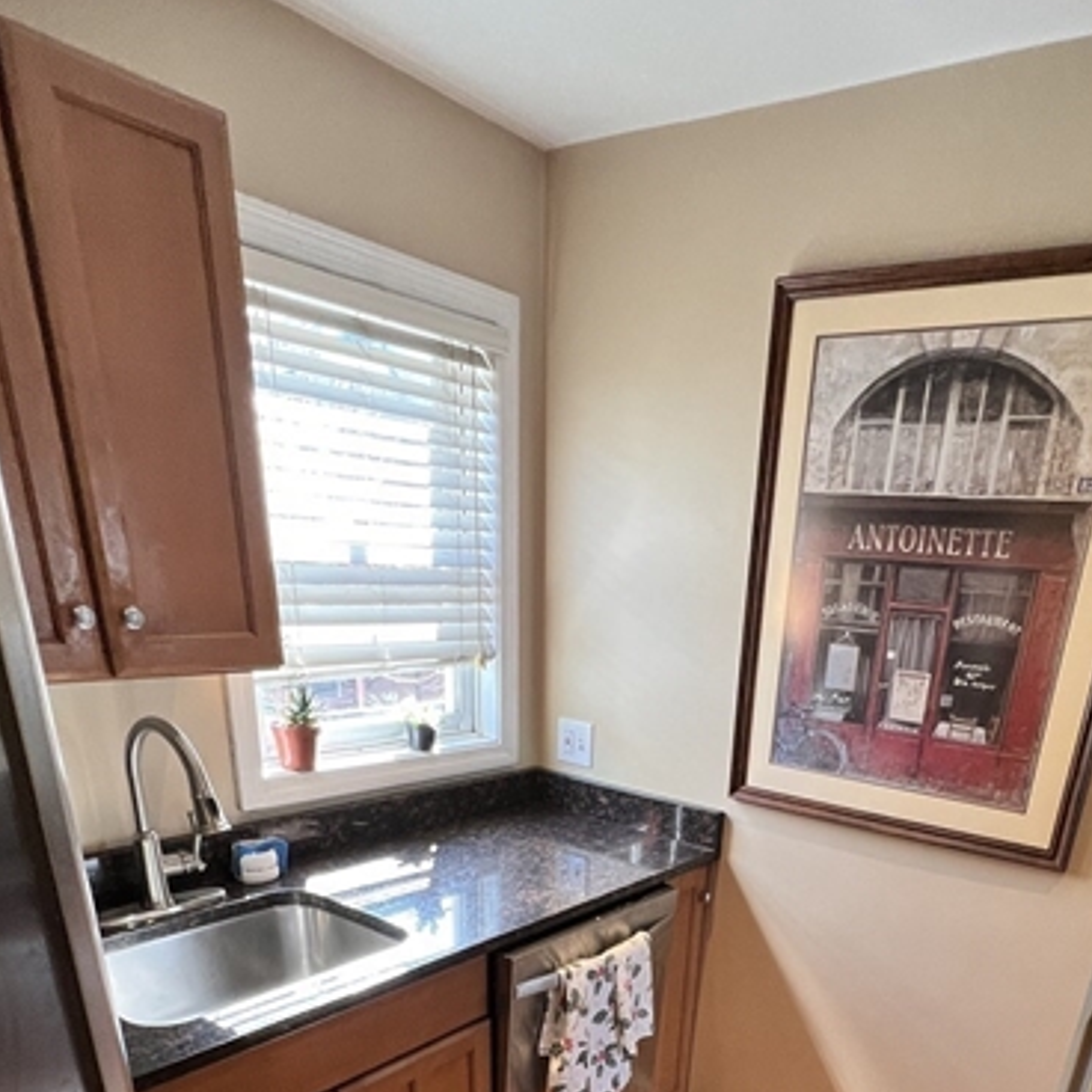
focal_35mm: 24
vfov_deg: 56.3
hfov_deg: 64.4
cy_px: 979
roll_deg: -3.1
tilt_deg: -25.5
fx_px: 857
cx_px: 662
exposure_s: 1/120
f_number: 1.8
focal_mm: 1.57
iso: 125
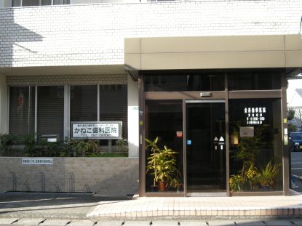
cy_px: 113
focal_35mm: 45
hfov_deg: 42.1
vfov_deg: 32.2
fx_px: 392
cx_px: 151
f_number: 3.1
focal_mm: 9.6
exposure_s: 1/175
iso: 64
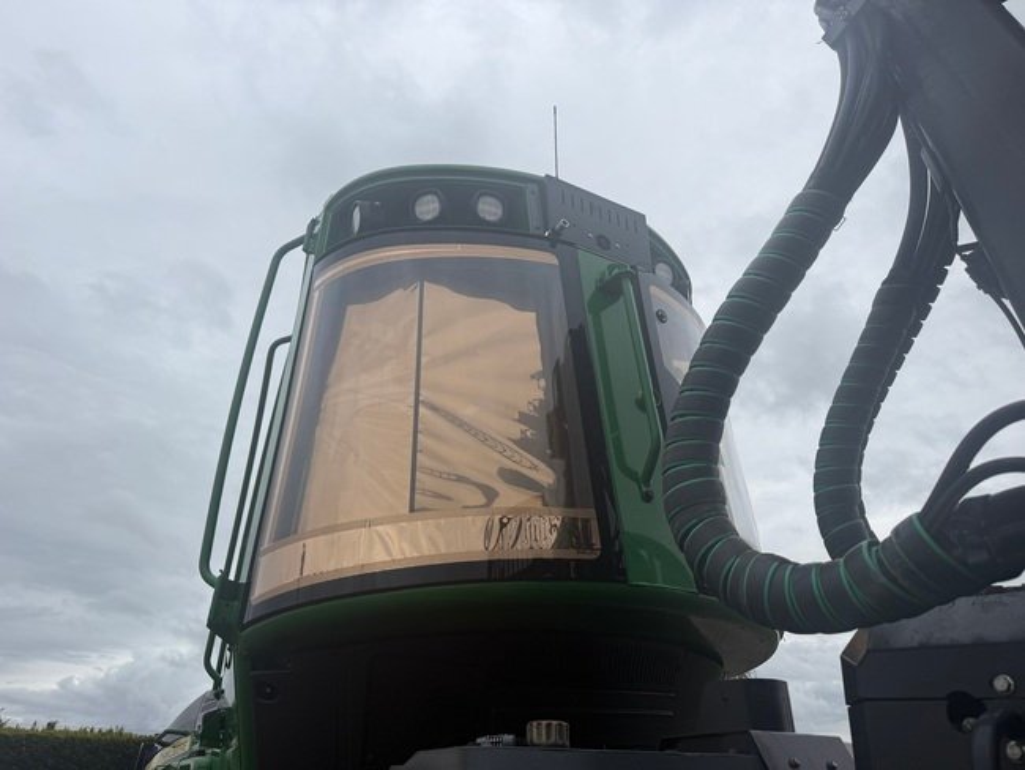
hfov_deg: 71.6
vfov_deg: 56.8
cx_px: 512
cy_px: 385
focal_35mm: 24
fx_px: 711
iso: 80
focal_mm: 6.76
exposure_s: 1/1855
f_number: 1.78
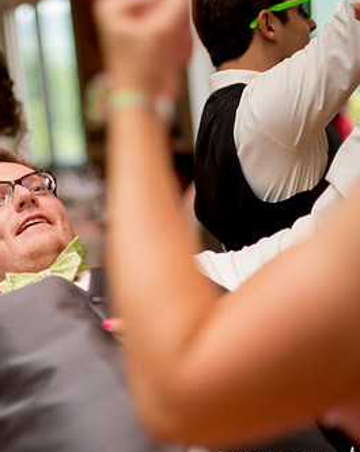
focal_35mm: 98
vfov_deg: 19.6
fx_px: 1307
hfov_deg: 15.4
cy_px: 274
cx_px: 3
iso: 1000
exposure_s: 1/80
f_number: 1.6
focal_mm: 50
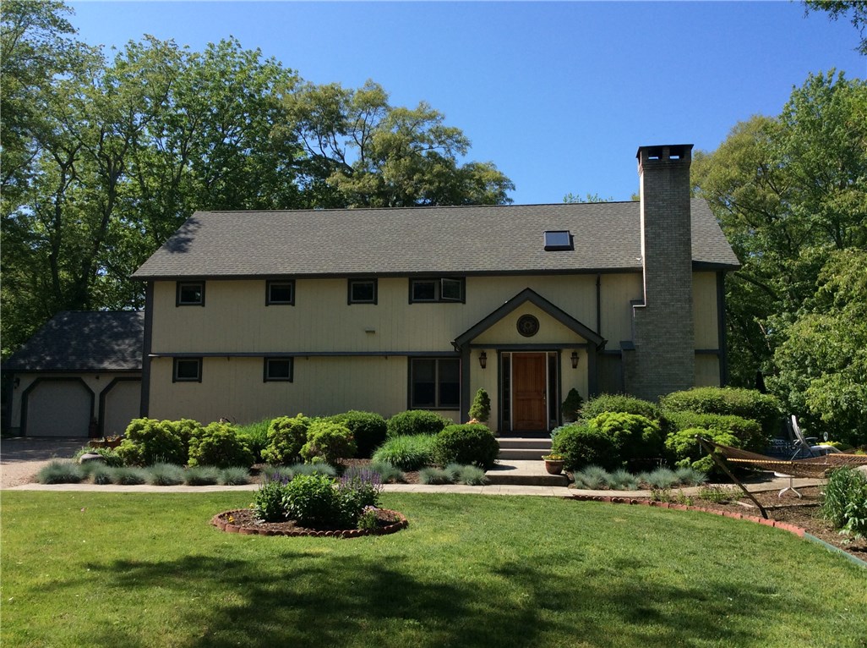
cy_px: 324
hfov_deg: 56.9
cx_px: 434
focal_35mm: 32
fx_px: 800
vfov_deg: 44.0
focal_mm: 3.3
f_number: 2.4
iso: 32
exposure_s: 1/1040
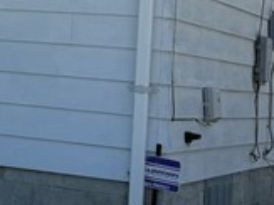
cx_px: -192
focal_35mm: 151
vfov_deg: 9.6
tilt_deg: +6.9
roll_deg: -3.9
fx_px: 1194
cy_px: -81
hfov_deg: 12.2
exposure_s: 1/4167
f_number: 1.78
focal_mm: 6.76
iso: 80
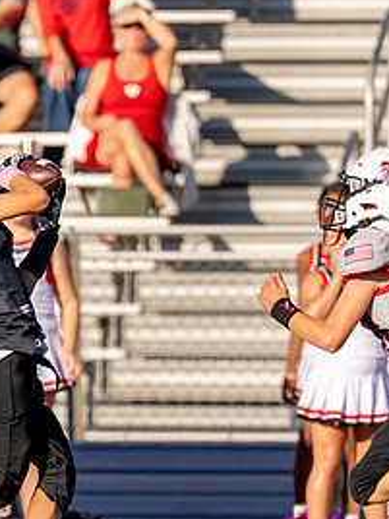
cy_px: 301
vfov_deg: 1.8
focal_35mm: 1098
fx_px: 16452
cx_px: 3
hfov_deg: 1.4
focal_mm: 200
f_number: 2.8
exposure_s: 1/10000
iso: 250
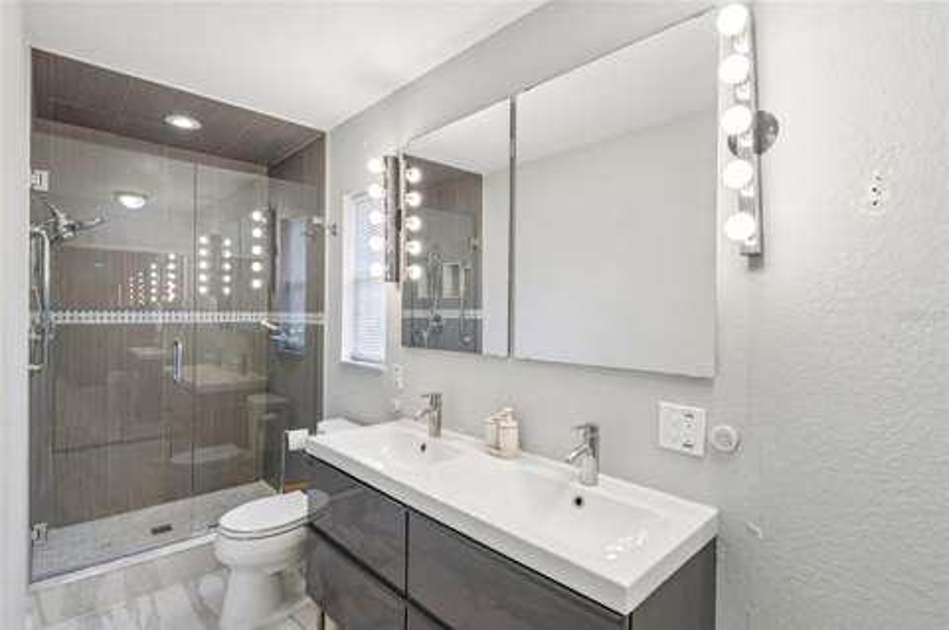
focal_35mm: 16
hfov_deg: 96.8
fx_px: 421
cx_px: 474
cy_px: 315
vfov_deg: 73.6
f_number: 8
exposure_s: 1/40
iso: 400
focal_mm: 16
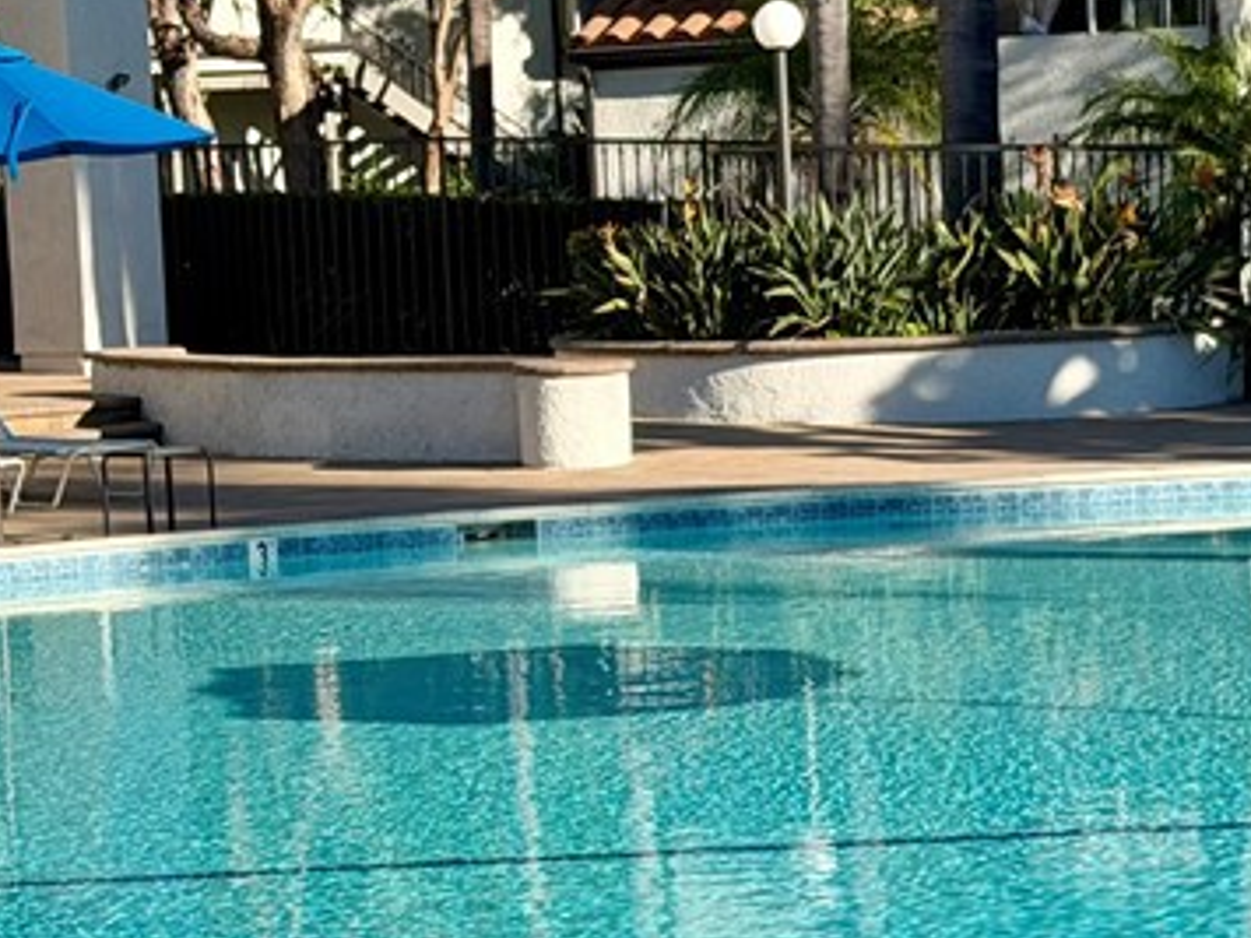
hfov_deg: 14.3
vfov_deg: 10.7
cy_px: 625
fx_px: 4987
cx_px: 594
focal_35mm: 138
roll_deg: +2.8
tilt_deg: -5.9
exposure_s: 1/4098
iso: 64
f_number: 1.78
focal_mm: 6.76
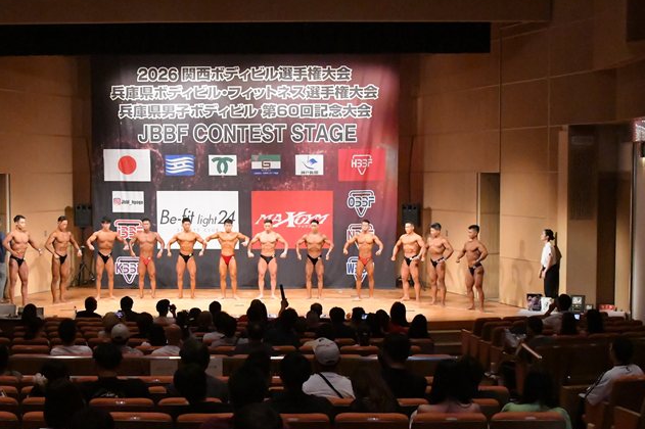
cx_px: 281
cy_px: 234
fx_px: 1056
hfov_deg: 33.9
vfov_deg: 23.0
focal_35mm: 59
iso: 16000
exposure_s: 1/400
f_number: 5.6
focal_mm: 32
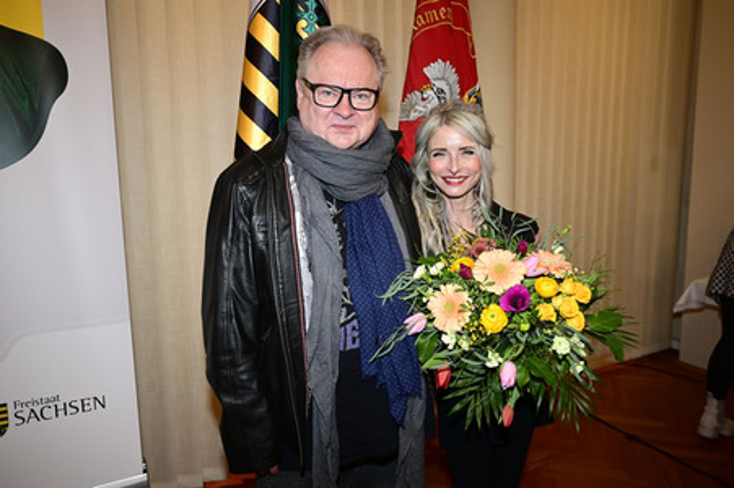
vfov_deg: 53.1
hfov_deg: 73.8
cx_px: 367
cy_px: 244
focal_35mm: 24
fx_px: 489
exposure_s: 1/160
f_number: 2.8
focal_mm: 24
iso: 640
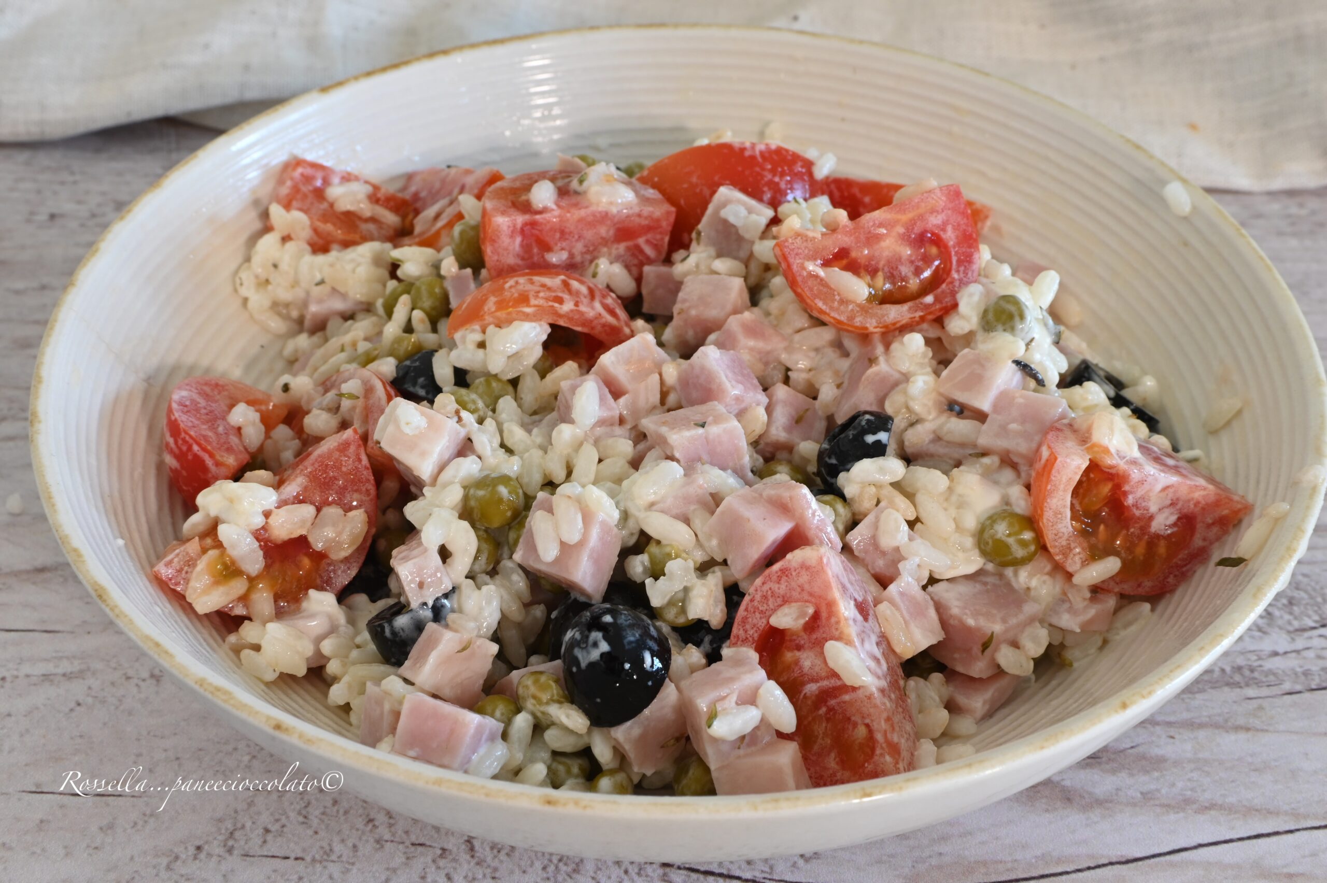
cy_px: 442
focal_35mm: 52
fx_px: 1916
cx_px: 664
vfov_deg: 26.0
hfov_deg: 38.2
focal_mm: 35
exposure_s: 1/3
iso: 250
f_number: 11
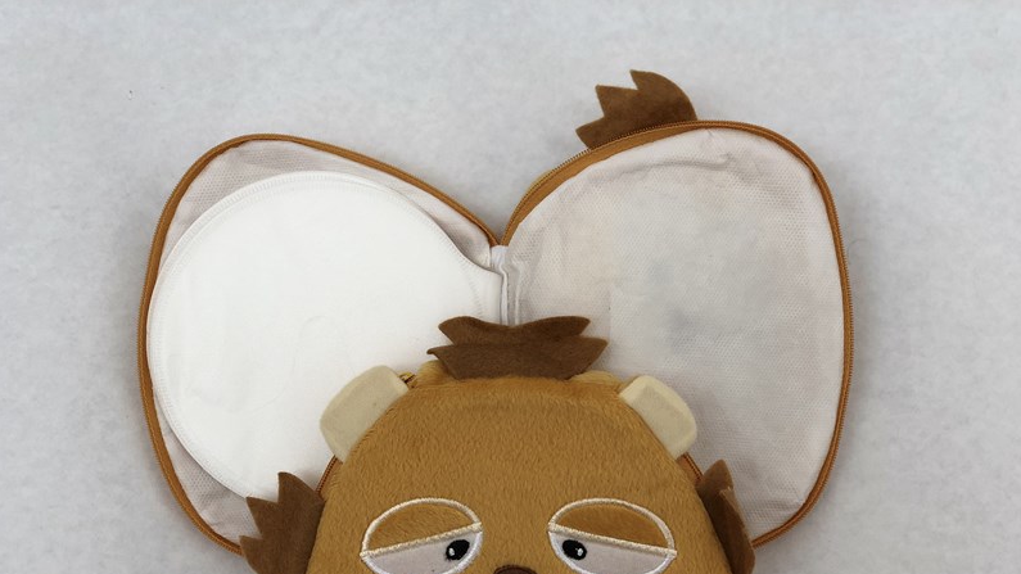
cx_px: 510
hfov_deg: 36.6
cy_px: 383
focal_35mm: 57
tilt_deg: -78.4
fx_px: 1543
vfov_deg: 21.0
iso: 32
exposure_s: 1/50
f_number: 2.4
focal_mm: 6
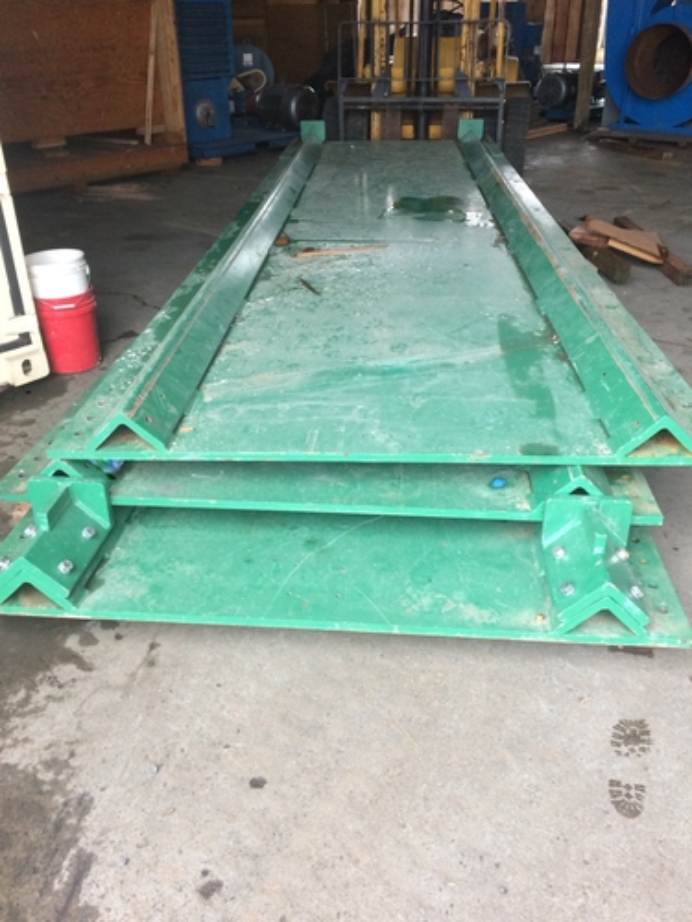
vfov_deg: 61.7
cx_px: 346
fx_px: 773
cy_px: 461
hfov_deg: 48.2
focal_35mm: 29
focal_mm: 4.15
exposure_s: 1/30
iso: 100
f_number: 2.2
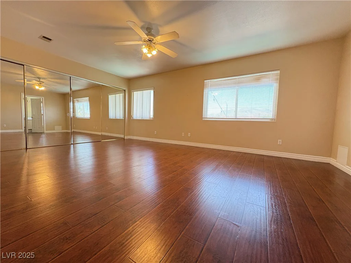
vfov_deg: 85.7
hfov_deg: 102.1
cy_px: 132
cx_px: 176
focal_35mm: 14
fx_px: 142
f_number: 2.2
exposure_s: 1/60
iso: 400
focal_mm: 2.22
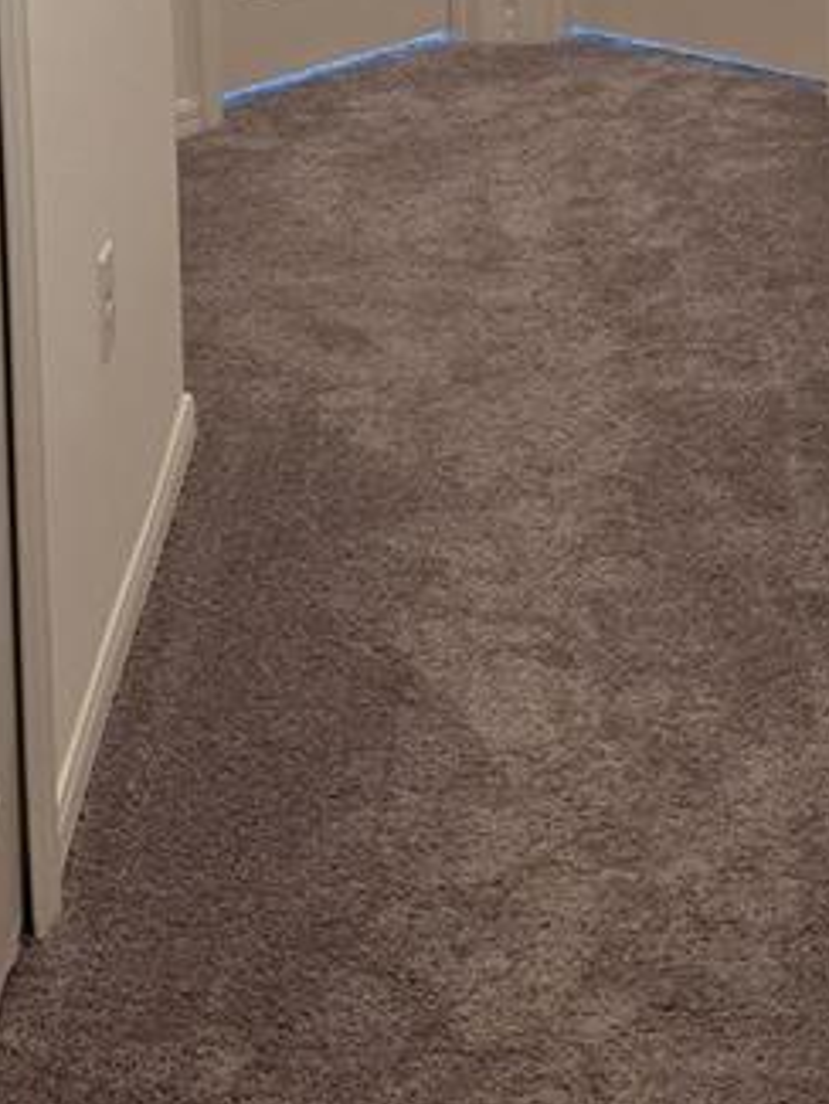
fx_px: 2712
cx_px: 584
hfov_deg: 17.3
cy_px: -153
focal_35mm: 85
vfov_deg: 21.6
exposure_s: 1/120
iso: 160
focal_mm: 6.5
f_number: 1.4
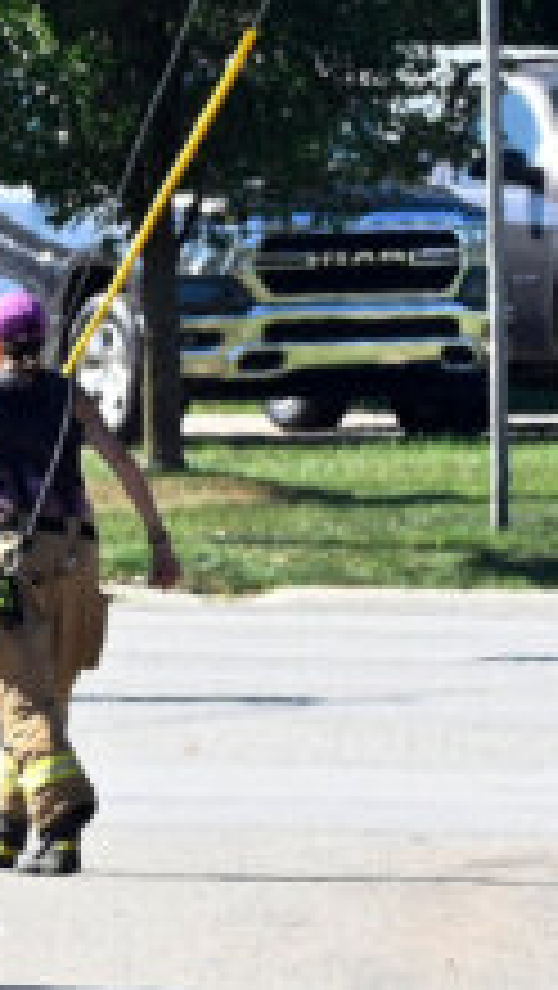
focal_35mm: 1545
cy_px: 272
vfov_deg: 1.4
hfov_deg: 0.8
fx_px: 40577
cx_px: -1436
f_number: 6.3
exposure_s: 1/640
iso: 400
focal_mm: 180
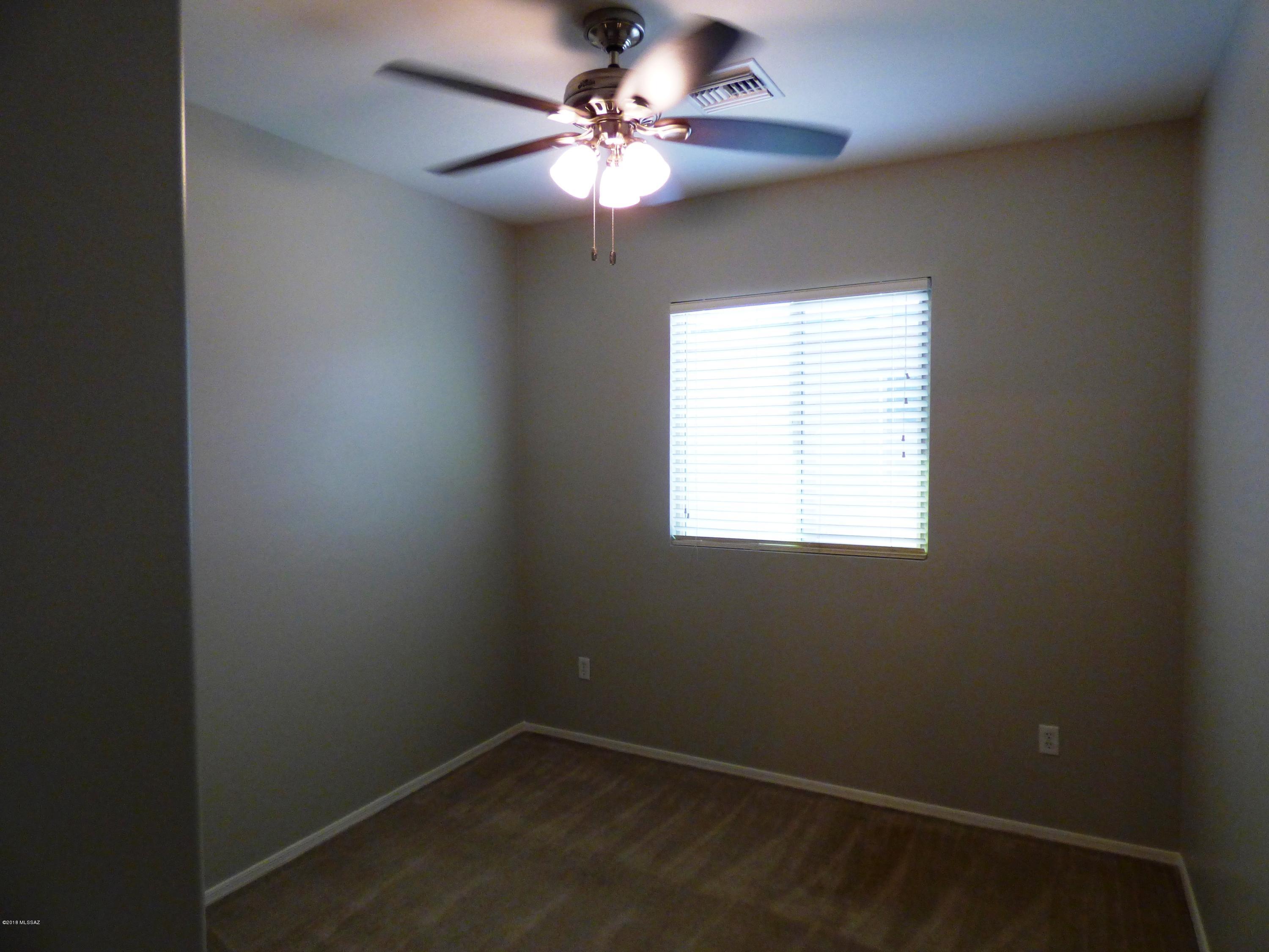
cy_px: 476
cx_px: 634
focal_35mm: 20
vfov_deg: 66.0
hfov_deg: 81.7
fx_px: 733
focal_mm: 3.58
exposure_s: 1/60
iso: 320
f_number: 2.8
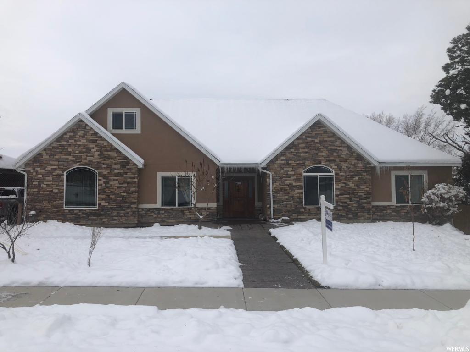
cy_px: 176
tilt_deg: +1.3
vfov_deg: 49.7
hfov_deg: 63.4
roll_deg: +1.0
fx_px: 380
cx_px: 235
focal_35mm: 28
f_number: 1.8
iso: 20
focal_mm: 3.99
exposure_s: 1/1779
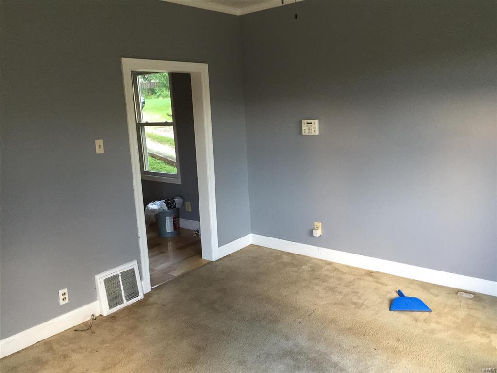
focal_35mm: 29
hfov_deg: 61.7
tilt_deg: -9.2
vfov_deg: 48.2
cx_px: 248
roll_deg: +1.8
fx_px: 416
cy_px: 186
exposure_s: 1/30
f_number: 2.2
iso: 100
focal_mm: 4.15
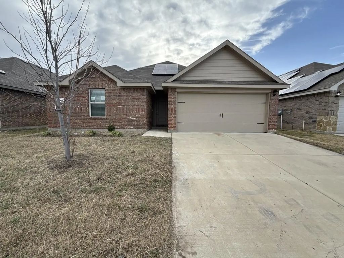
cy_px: 129
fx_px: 139
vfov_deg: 85.7
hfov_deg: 102.1
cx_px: 172
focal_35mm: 14
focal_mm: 2.22
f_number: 2.2
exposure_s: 1/408
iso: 50
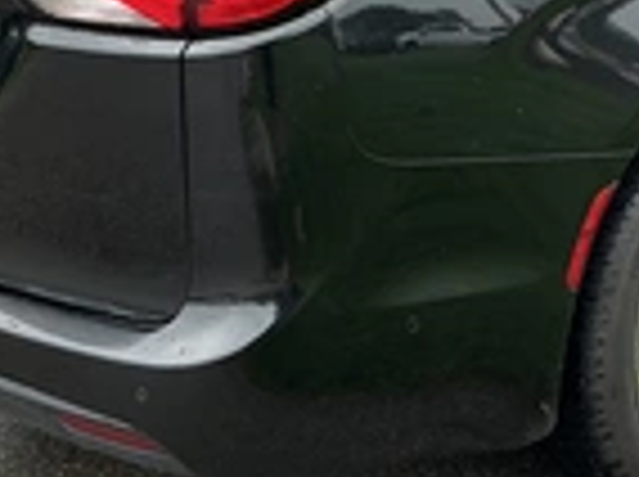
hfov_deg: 24.6
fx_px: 1456
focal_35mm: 79
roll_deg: +1.2
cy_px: 36
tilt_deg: -12.1
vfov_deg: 18.3
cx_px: 454
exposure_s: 1/389
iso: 25
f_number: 1.8
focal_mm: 3
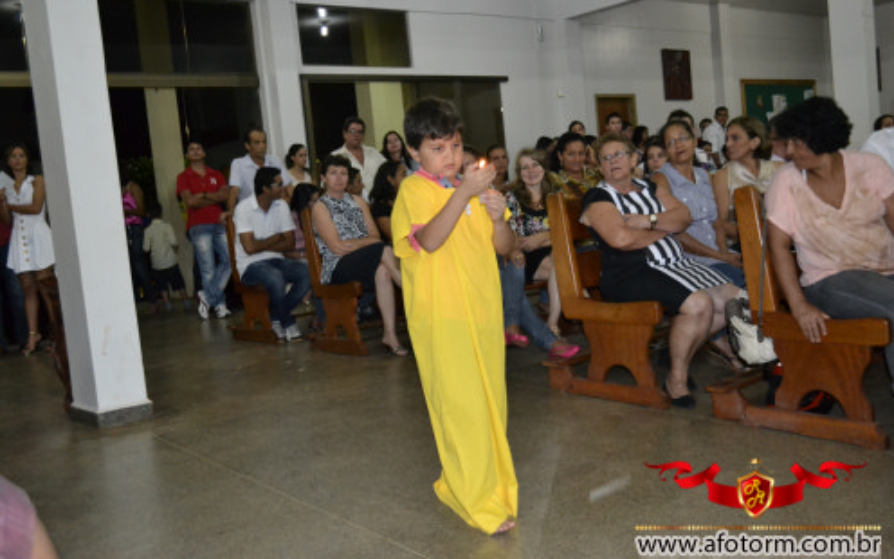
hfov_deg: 52.7
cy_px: 282
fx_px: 901
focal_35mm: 37
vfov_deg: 34.4
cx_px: 447
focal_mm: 24
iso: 3200
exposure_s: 1/60
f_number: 4
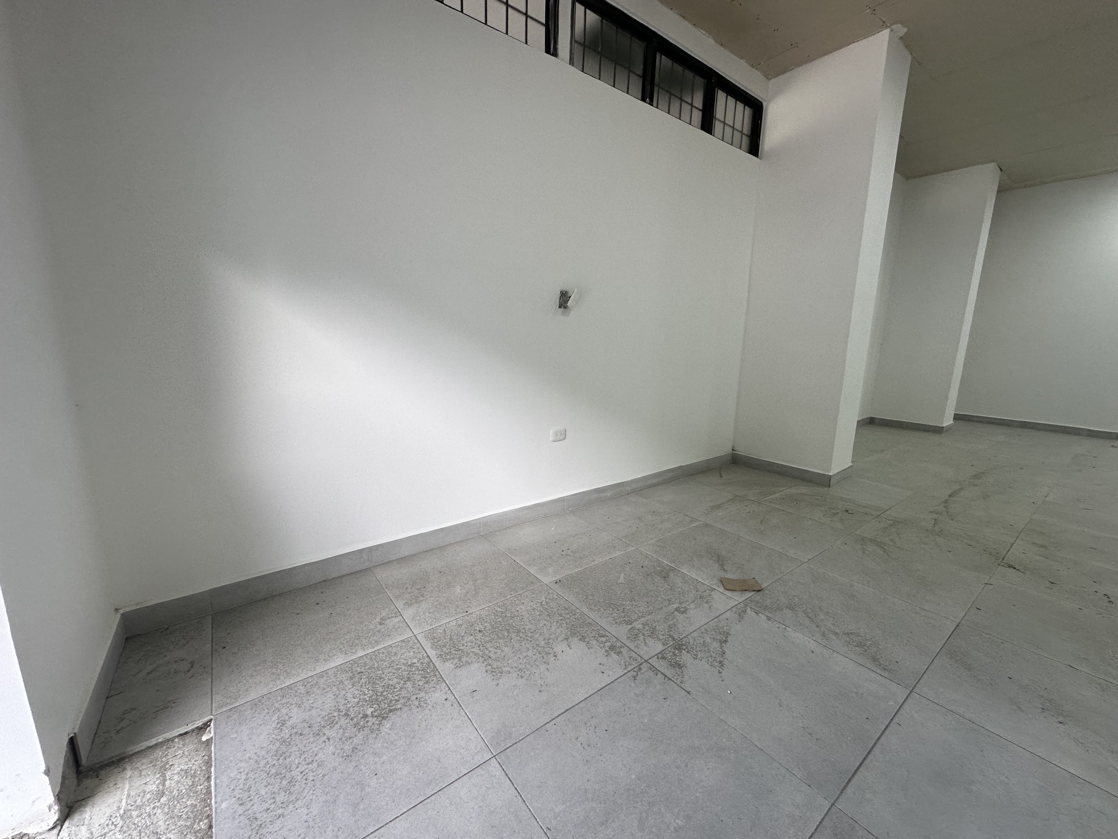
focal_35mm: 14
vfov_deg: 85.7
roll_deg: -2.8
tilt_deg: -10.7
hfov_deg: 102.1
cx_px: 559
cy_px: 420
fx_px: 452
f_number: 2.2
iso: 125
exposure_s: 1/120
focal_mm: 2.22
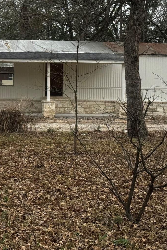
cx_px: -33
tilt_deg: -0.2
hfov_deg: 13.3
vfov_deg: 20.3
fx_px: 695
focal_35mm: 100
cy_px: 85
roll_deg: -0.6
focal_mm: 6.76
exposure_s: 1/1427
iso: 64
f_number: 1.78
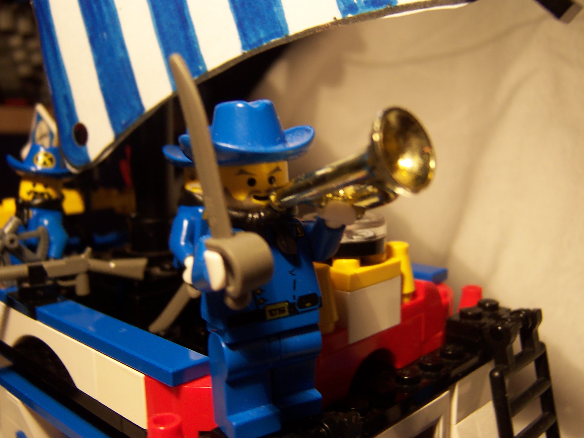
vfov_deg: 39.7
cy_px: 219
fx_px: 607
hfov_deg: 51.4
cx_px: 292
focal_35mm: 36
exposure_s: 1/30
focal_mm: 5.6
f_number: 2.8
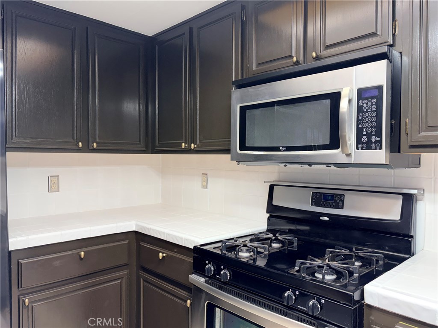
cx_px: 219
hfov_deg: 67.3
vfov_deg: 53.1
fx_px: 329
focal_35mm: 26
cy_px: 164
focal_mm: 5.96
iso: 100
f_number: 1.6
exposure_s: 1/120
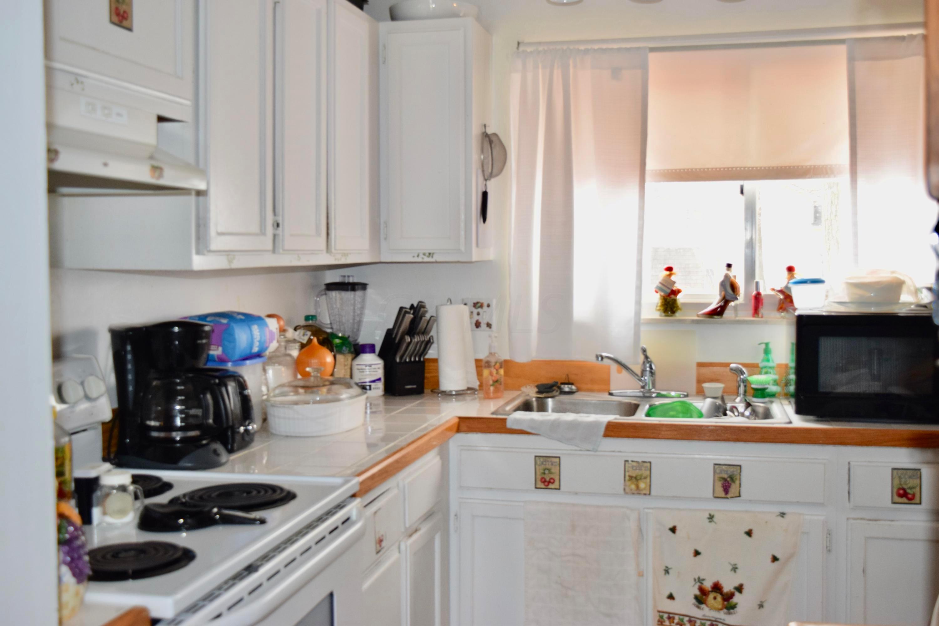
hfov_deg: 49.6
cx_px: 470
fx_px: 1017
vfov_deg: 34.2
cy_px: 313
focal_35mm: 39
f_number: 5
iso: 800
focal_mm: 26
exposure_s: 1/100
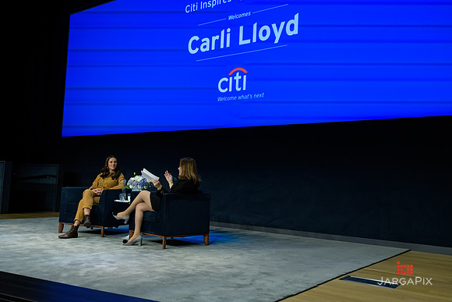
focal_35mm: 35
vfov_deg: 37.9
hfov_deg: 54.4
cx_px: 226
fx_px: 440
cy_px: 151
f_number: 4
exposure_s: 1/125
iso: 1600
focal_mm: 35
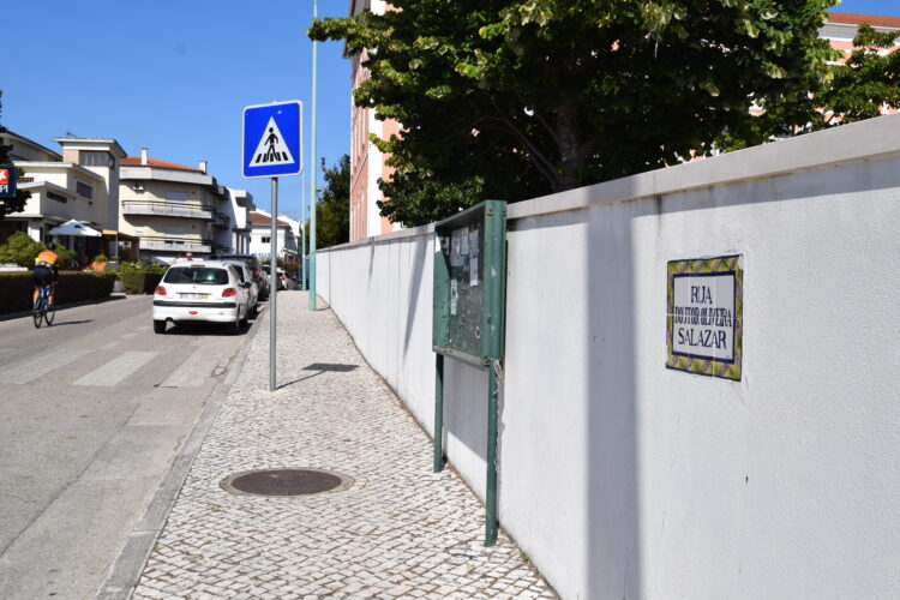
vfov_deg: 36.9
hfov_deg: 53.1
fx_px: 900
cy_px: 300
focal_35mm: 36
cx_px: 450
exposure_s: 1/400
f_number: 10
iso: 200
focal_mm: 24
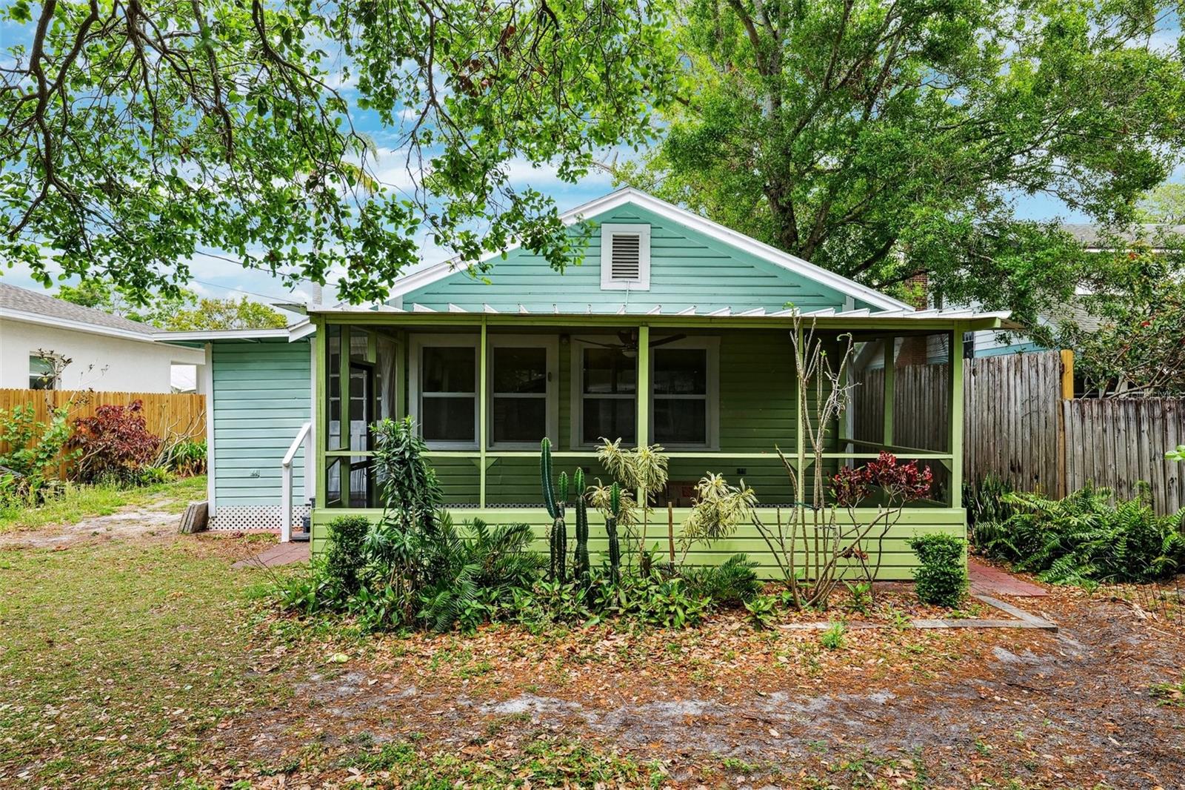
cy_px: 395
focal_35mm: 21
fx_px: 691
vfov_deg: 59.5
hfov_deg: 81.2
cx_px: 592
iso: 400
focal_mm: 21
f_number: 8
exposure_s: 1/160
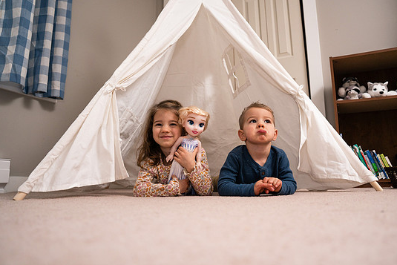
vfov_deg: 49.6
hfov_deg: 69.3
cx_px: 211
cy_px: 131
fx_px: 287
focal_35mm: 26
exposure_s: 1/250
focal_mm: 24
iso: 320
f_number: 2.8
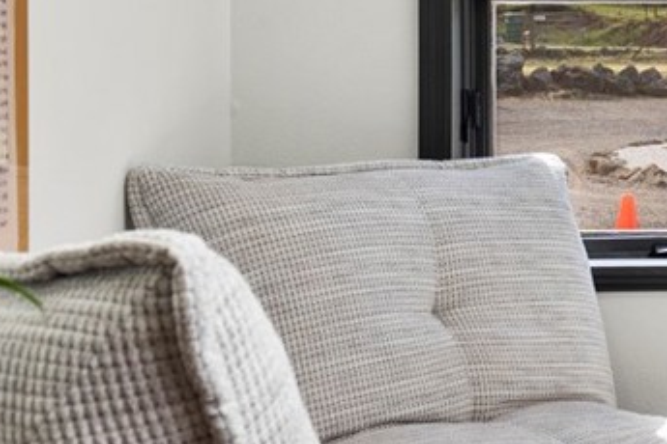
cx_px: 899
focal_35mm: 92
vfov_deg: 14.8
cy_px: 161
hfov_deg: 20.1
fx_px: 1704
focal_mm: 21
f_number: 5
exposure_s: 1/80
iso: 320
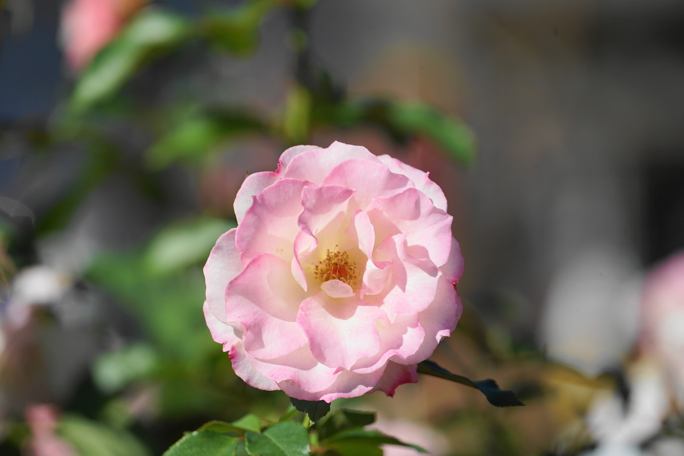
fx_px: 5718
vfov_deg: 4.6
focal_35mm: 301
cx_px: 343
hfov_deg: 6.8
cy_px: 228
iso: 100
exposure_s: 1/640
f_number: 7.1
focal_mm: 300
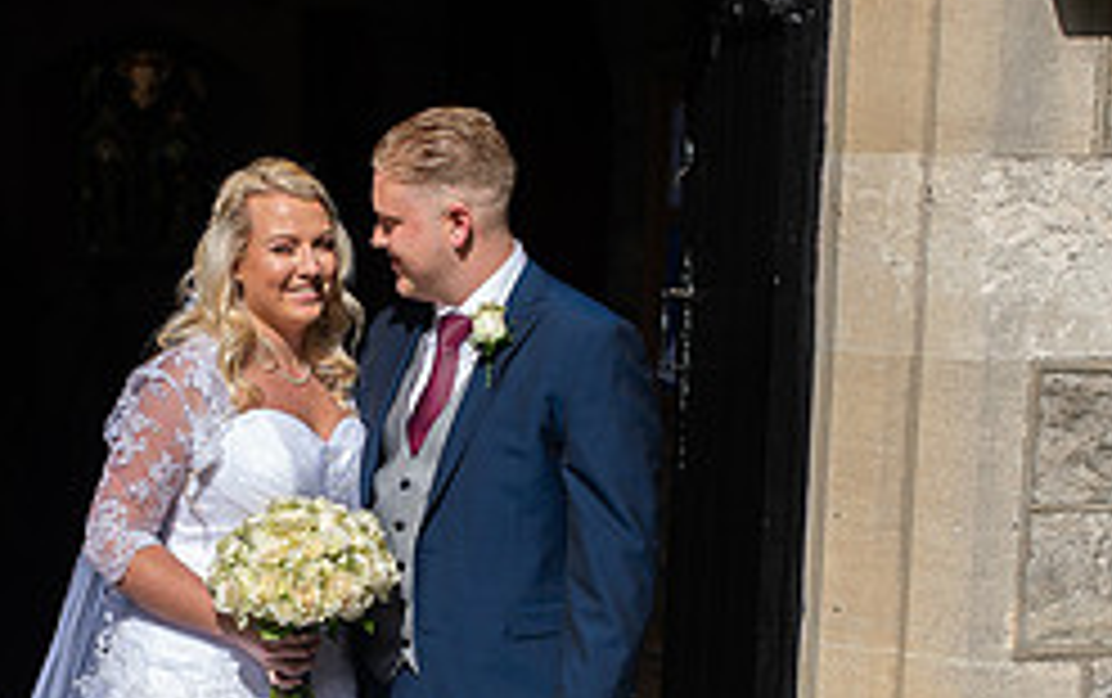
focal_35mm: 86
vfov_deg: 15.1
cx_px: 329
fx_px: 2609
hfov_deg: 23.9
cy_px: 617
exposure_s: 1/3200
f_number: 2.8
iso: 100
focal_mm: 35
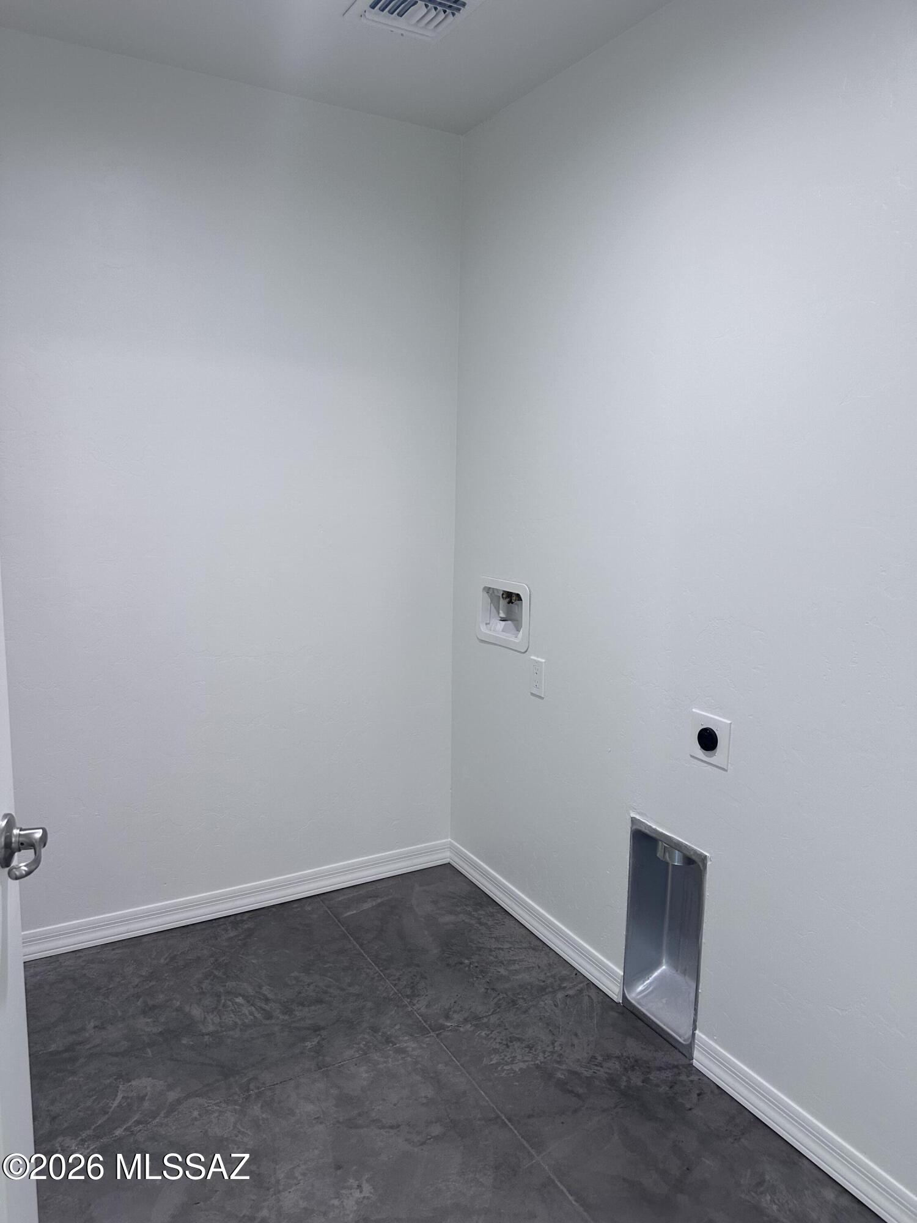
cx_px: 458
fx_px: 848
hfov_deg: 56.8
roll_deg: -1.5
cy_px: 612
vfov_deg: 71.6
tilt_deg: -8.0
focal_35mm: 24
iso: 160
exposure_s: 1/120
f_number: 1.78
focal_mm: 6.86
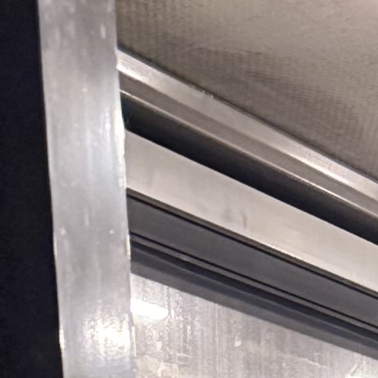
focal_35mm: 172
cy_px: 1183
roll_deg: +1.2
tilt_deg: -11.3
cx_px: 387
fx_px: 2125
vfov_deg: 8.4
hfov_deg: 10.1
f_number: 1.78
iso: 1000
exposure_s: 1/25
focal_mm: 6.76
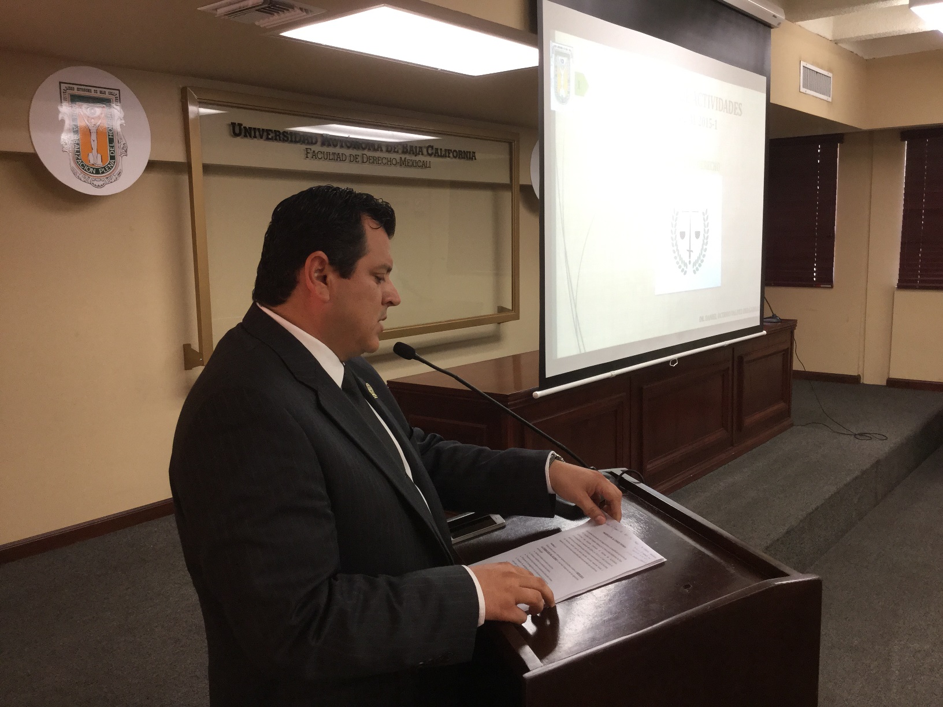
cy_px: 354
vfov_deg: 45.4
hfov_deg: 58.4
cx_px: 472
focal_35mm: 31
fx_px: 844
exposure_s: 1/30
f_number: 2.4
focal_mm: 3.3
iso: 80
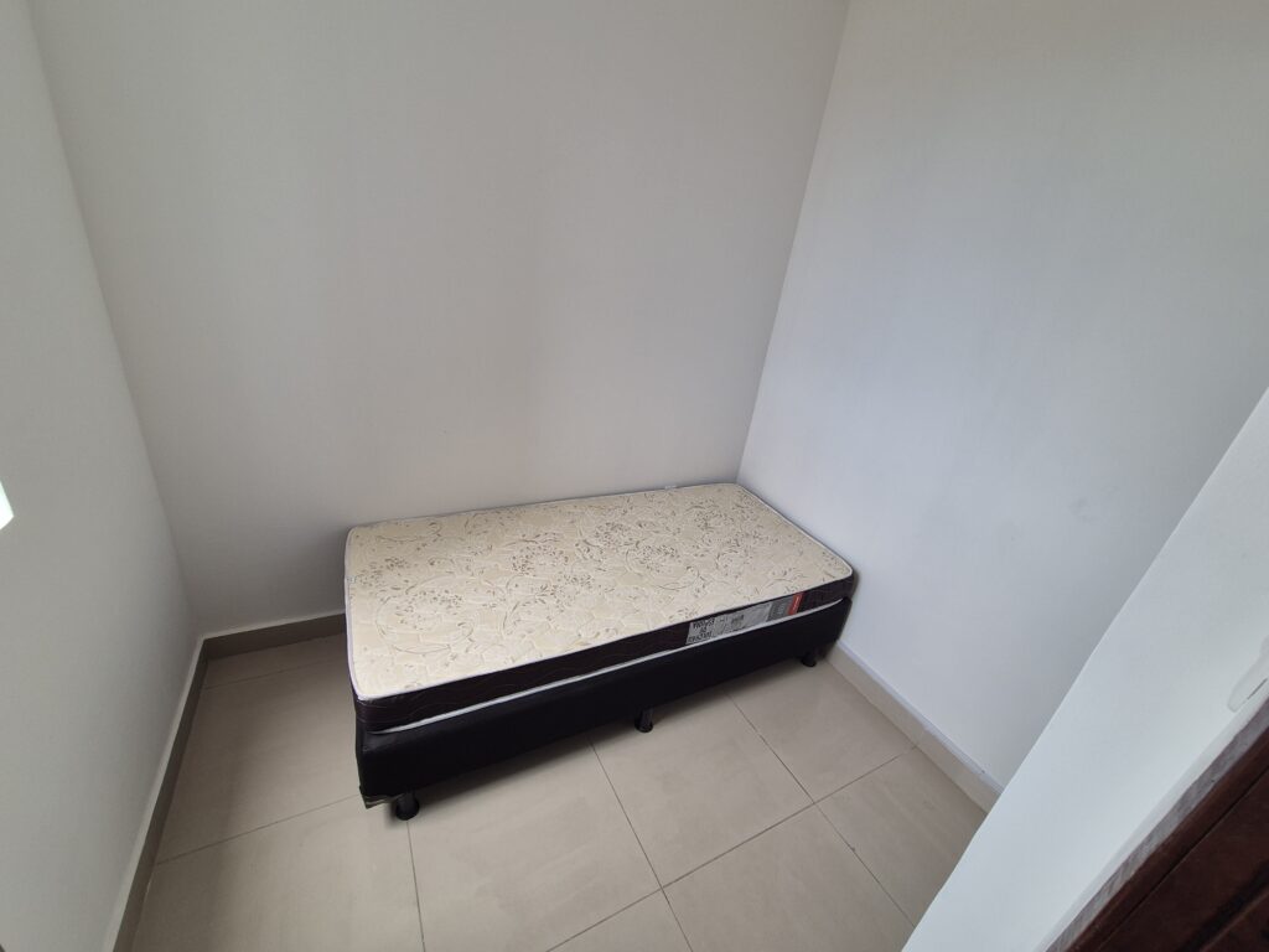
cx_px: 634
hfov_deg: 106.2
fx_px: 477
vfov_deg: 89.9
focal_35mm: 13
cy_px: 476
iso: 50
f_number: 2.2
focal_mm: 2.2
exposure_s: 1/180
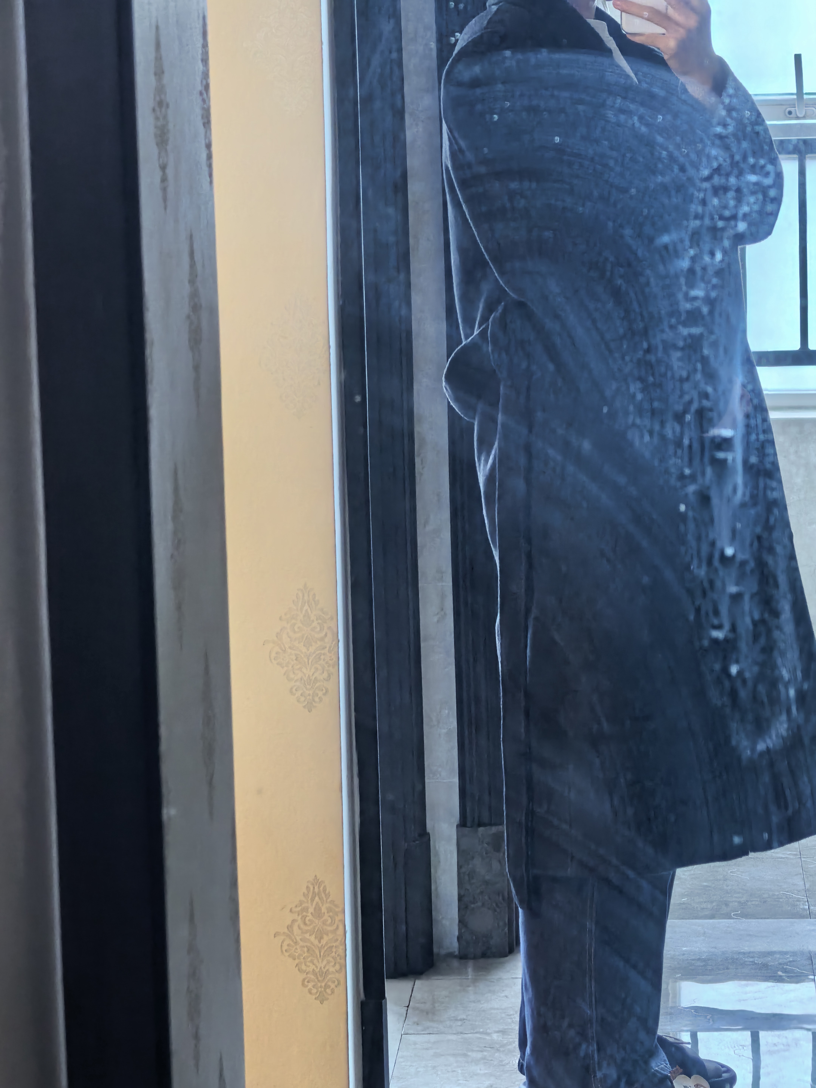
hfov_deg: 12.3
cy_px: 544
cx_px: 408
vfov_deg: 16.4
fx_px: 3772
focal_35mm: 120
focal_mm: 15
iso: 640
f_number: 2.1
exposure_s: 1/50
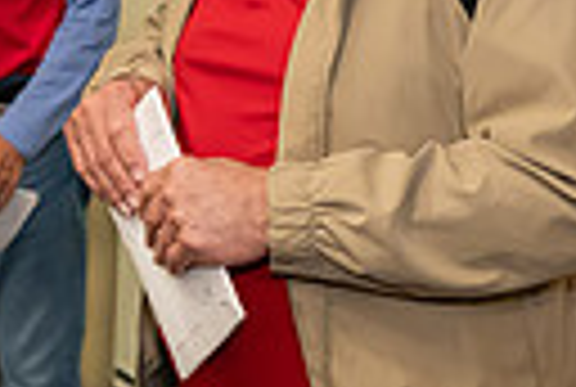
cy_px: 140
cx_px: 90
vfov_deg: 10.5
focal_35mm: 131
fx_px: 2101
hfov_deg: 15.5
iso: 6400
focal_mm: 29
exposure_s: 1/160
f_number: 5
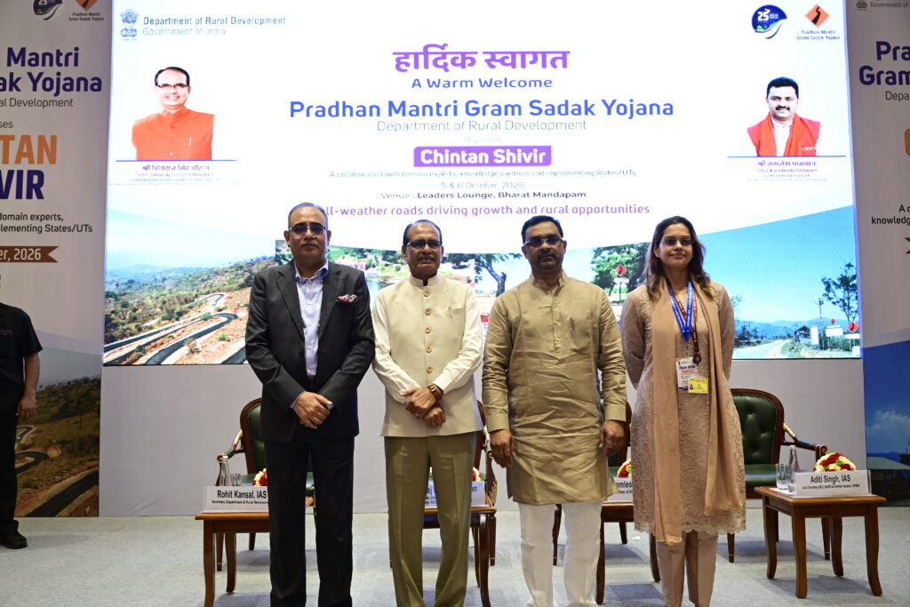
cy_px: 304
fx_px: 834
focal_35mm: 33
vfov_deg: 40.0
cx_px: 455
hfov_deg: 57.2
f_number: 3.5
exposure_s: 1/100
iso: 1000
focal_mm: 33
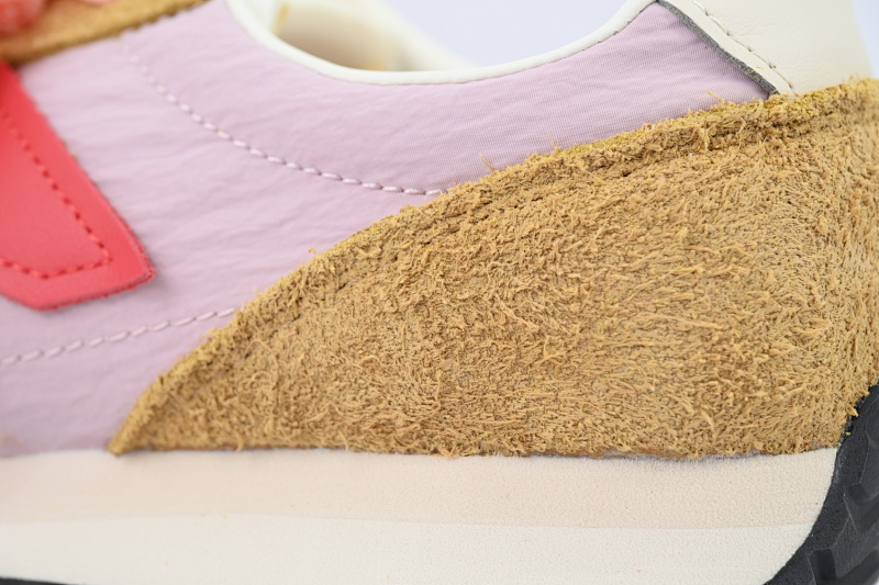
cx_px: 440
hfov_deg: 17.1
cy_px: 292
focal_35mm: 120
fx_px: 2929
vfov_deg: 11.4
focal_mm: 120
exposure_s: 1/100
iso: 400
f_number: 10
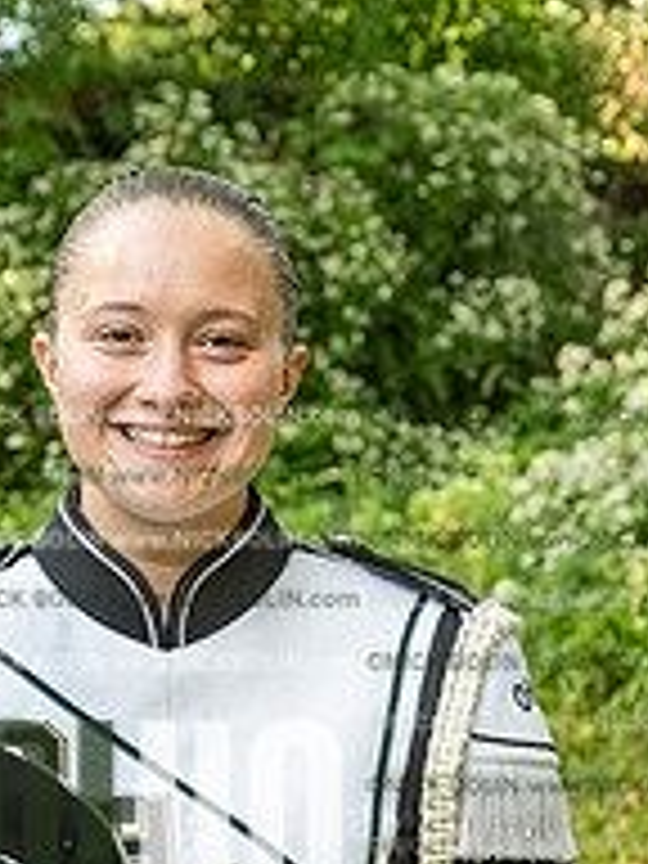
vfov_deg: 15.4
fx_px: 3145
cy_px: 846
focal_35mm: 126
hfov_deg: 11.7
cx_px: 153
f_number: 5.6
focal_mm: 56
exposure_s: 1/640
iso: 1000
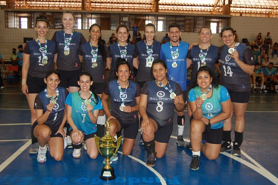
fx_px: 301
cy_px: 92
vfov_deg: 34.2
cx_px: 139
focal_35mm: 39
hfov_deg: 49.6
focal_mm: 26
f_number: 4
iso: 400
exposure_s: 1/60
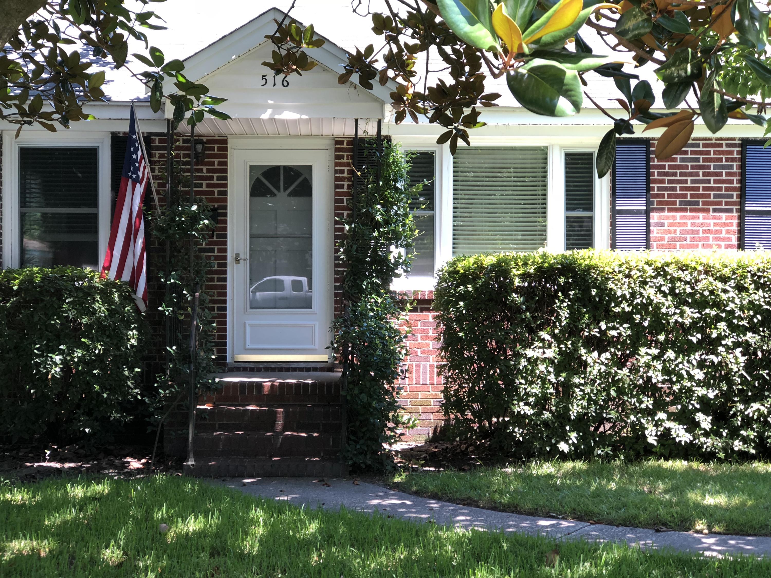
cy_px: 289
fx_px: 1270
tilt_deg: +0.2
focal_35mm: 57
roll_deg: -0.7
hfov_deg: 33.8
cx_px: 386
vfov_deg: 25.7
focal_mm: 6.6
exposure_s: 1/60
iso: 32
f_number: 2.8
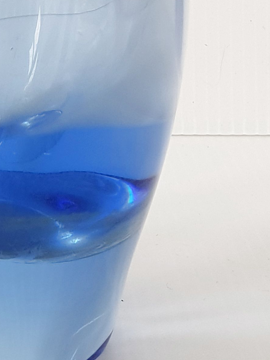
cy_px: -207
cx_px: 8
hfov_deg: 16.5
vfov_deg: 19.0
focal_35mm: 88
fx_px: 915
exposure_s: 1/50
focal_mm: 4.3
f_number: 2.4
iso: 80
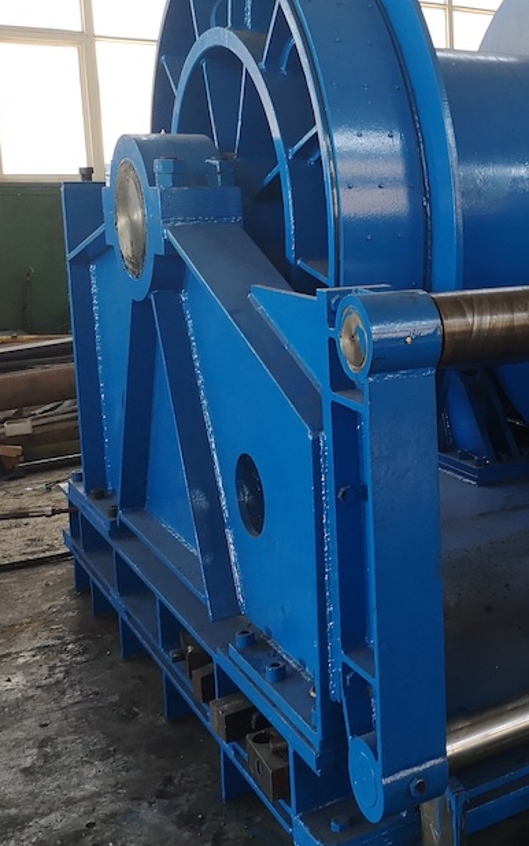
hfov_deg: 25.4
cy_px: 343
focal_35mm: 46
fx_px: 1060
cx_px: 624
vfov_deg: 43.3
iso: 160
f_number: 1.8
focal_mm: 3.95
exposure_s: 1/50
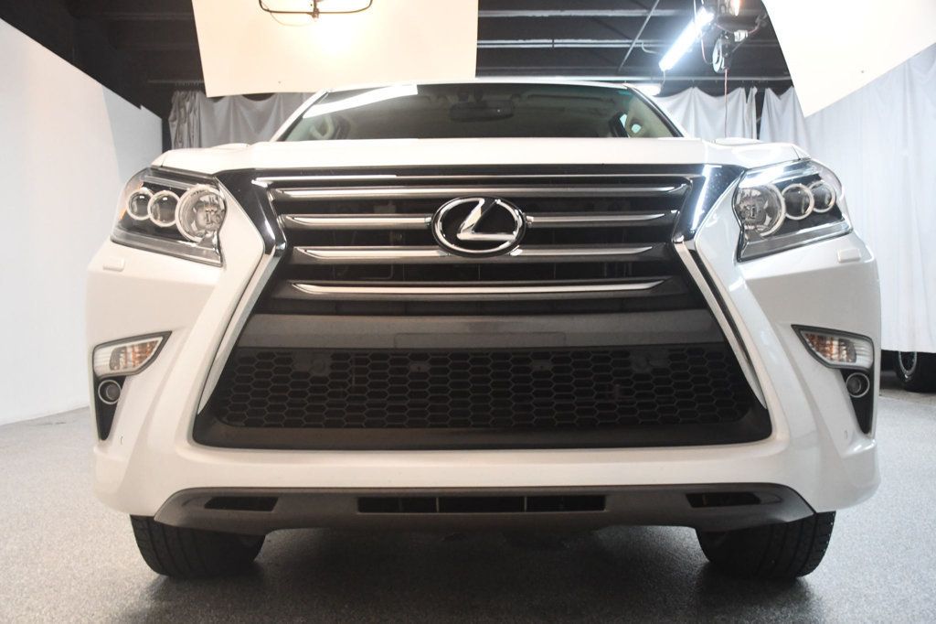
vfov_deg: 36.8
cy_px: 312
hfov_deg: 53.1
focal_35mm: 36
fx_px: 936
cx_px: 468
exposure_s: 1/125
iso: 3200
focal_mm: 24
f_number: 3.8
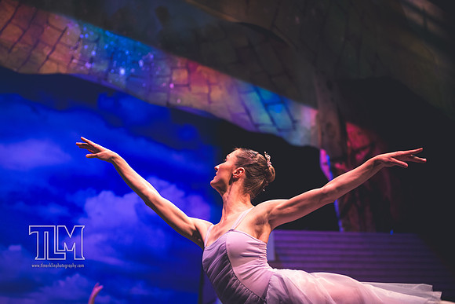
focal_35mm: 70
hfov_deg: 28.8
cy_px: 152
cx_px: 228
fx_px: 885
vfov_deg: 19.5
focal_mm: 70
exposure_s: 1/250
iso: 2000
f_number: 2.8
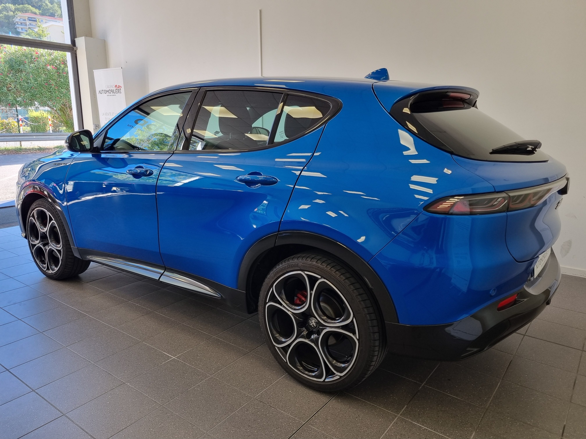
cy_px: 220
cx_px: 293
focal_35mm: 26
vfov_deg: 53.1
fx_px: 440
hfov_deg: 67.3
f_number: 1.8
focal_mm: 5.4
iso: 50
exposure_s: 1/108
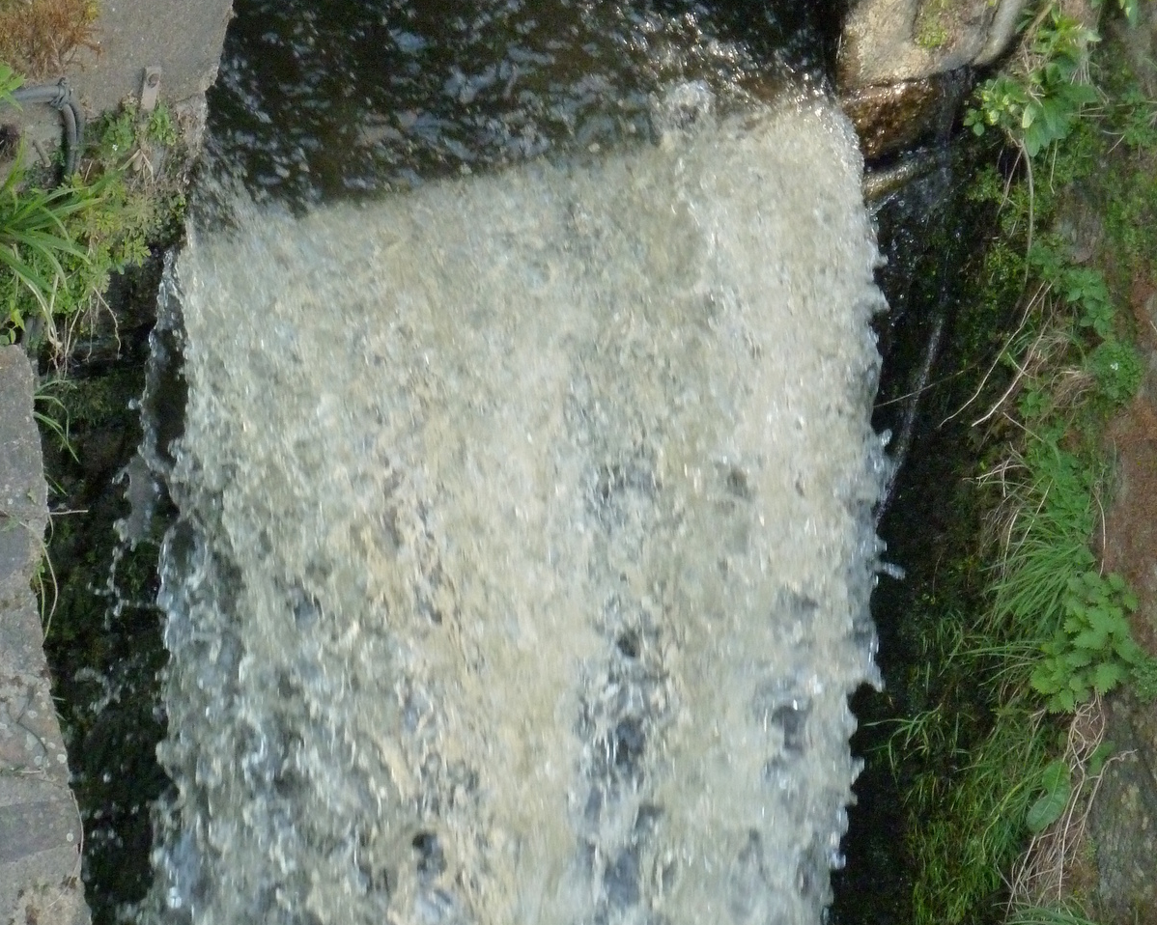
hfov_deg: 9.4
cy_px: 499
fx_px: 7053
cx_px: 578
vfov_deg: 7.5
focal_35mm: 206
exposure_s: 1/250
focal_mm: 25.9
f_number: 4.5
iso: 640
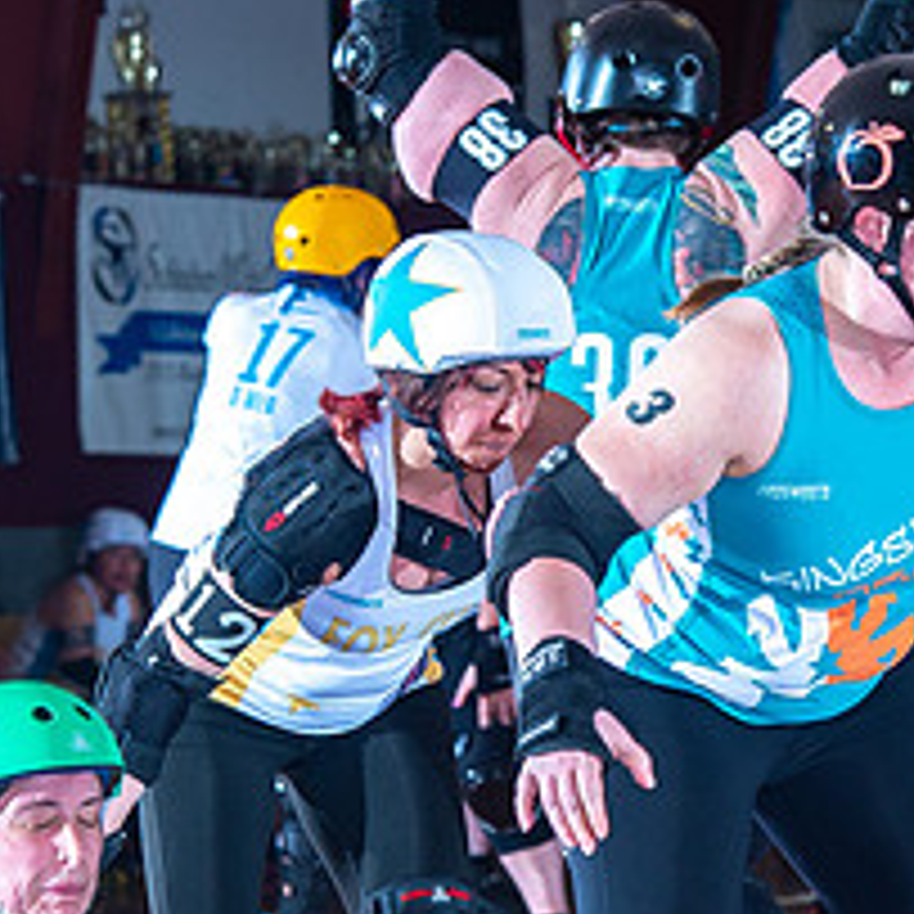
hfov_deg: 5.9
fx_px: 8872
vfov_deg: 5.9
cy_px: 673
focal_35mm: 297
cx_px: 621
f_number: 7.1
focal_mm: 122
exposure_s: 1/160
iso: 800
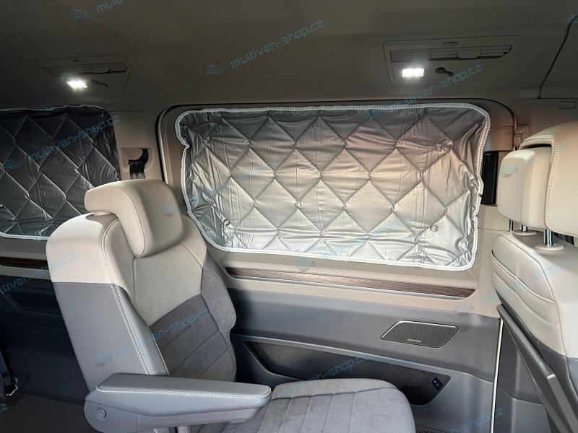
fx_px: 434
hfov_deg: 67.3
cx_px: 289
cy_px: 216
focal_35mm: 26
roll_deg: +1.4
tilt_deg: -7.4
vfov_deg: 53.1
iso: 320
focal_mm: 5.7
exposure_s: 1/49
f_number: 1.5
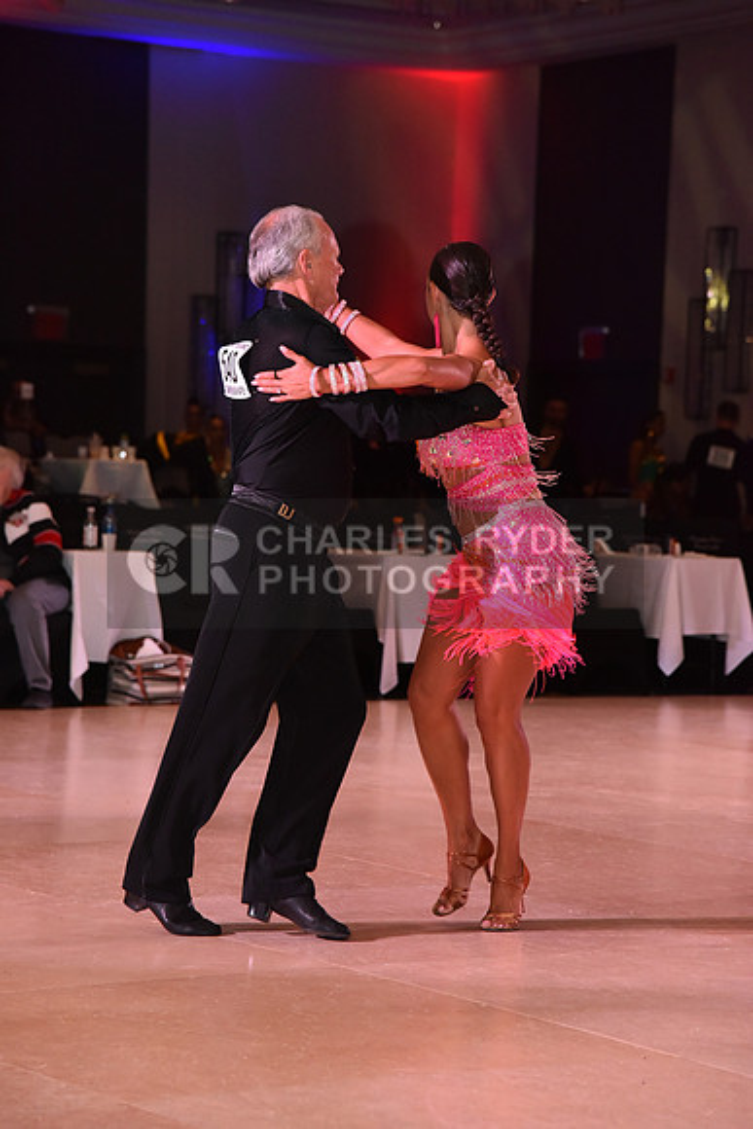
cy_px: 564
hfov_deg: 13.0
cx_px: 376
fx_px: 3292
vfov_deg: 19.5
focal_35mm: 105
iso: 2500
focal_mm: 105
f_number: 5.6
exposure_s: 1/320
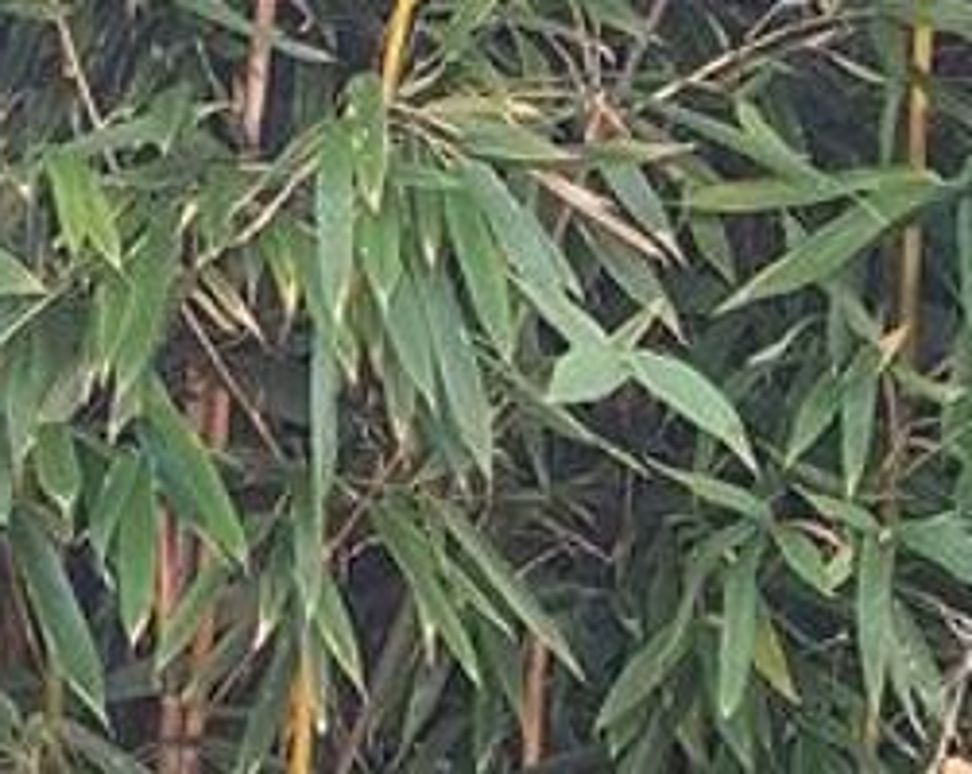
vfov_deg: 11.3
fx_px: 3878
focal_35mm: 135
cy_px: 103
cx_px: 151
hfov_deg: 14.2
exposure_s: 1/100
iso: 100
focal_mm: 4.2
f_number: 1.7
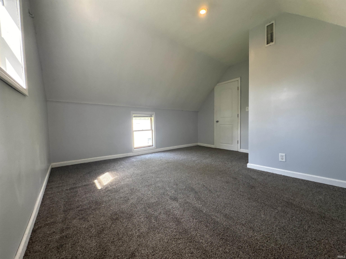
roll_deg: +0.8
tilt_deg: -4.4
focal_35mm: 14
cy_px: 130
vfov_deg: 85.7
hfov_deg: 102.1
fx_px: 140
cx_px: 173
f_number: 2.2
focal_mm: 2.22
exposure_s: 1/120
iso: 320
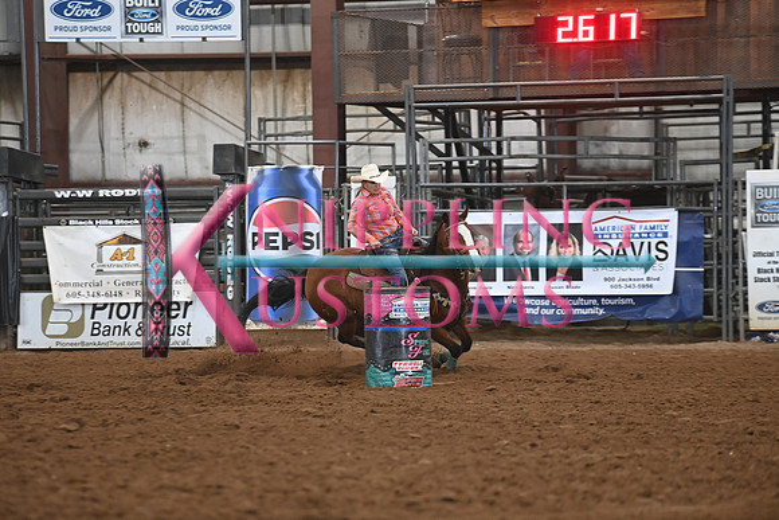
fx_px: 4329
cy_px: 260
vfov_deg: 6.9
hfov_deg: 10.3
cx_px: 390
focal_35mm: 200
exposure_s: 1/250
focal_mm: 200
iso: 2500
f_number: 3.5
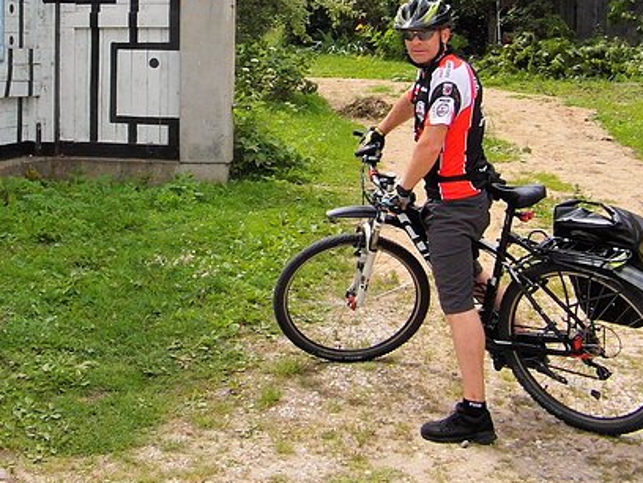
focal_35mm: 53
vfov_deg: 26.8
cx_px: 153
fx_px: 984
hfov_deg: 35.3
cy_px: 72
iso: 100
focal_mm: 4
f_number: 3.2
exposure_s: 1/1000
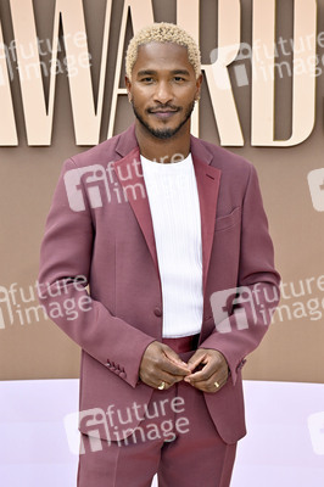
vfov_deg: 21.3
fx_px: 1298
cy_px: 244
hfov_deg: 14.2
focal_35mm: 96
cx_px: 162
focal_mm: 96
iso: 400
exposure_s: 1/320
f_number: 10
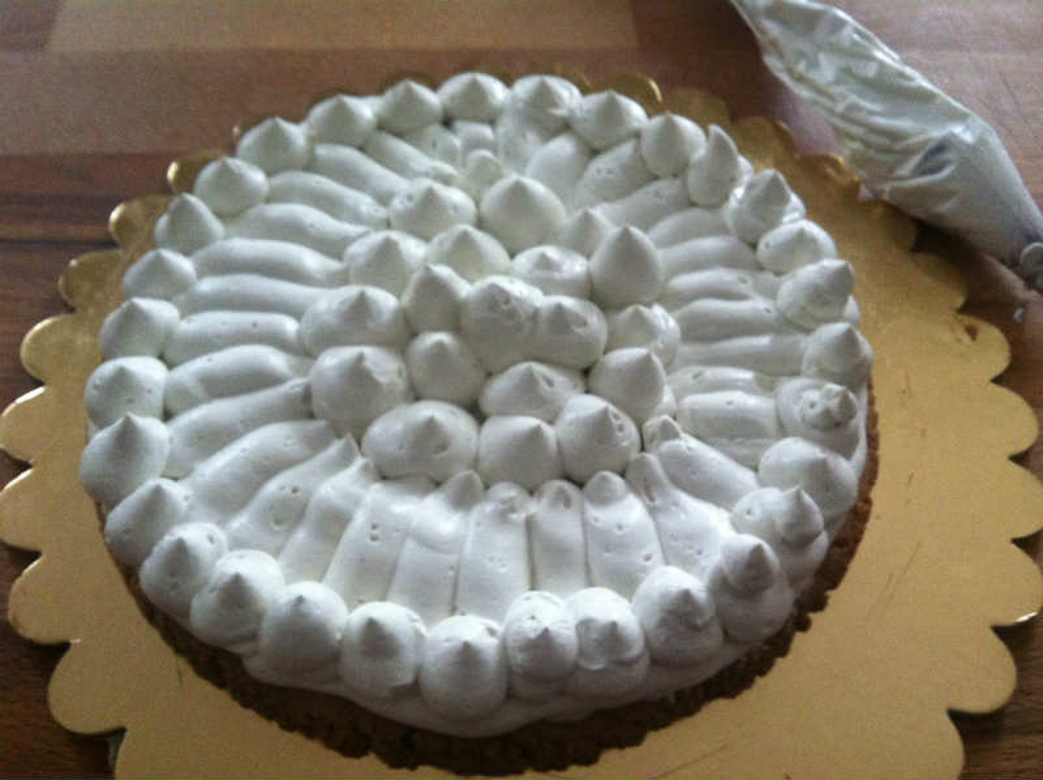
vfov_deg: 40.6
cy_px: 390
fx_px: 1053
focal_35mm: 35
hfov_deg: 52.7
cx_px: 522
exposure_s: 1/15
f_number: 2.8
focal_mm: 3.85
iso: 320
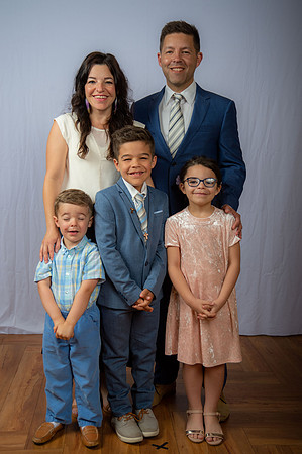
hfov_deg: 28.0
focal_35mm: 48
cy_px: 227
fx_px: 605
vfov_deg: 41.2
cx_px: 151
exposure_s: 1/200
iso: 250
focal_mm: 48
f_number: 6.3
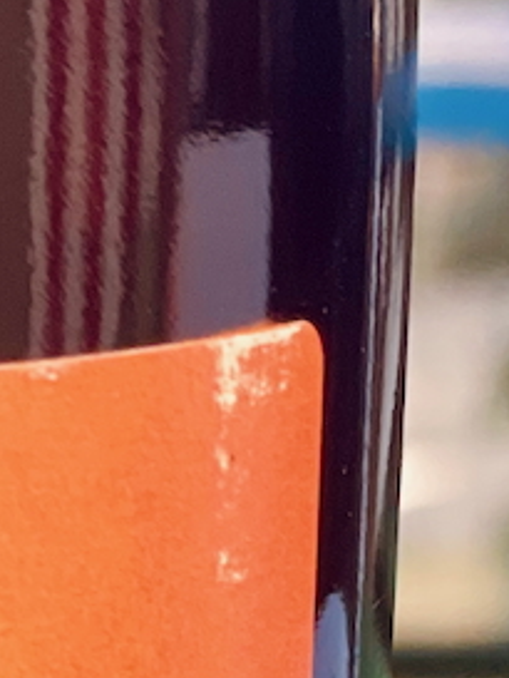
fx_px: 4780
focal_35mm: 244
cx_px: -576
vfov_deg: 7.7
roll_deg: -0.1
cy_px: 1503
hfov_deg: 5.9
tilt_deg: -20.1
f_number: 2
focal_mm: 6
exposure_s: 1/122
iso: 80
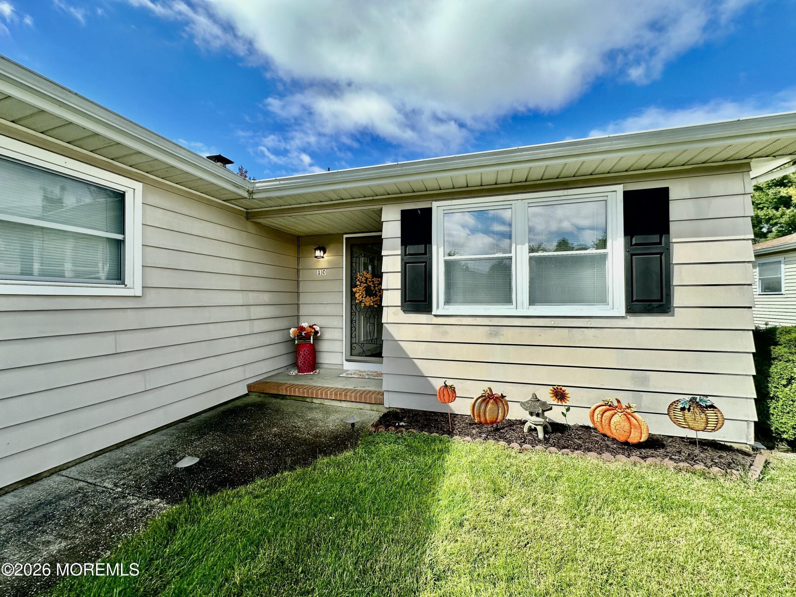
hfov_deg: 102.1
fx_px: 322
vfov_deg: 85.7
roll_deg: +0.9
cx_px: 398
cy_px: 298
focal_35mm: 14
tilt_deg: +0.7
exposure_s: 1/1715
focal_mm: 2.22
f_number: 2.2
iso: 50
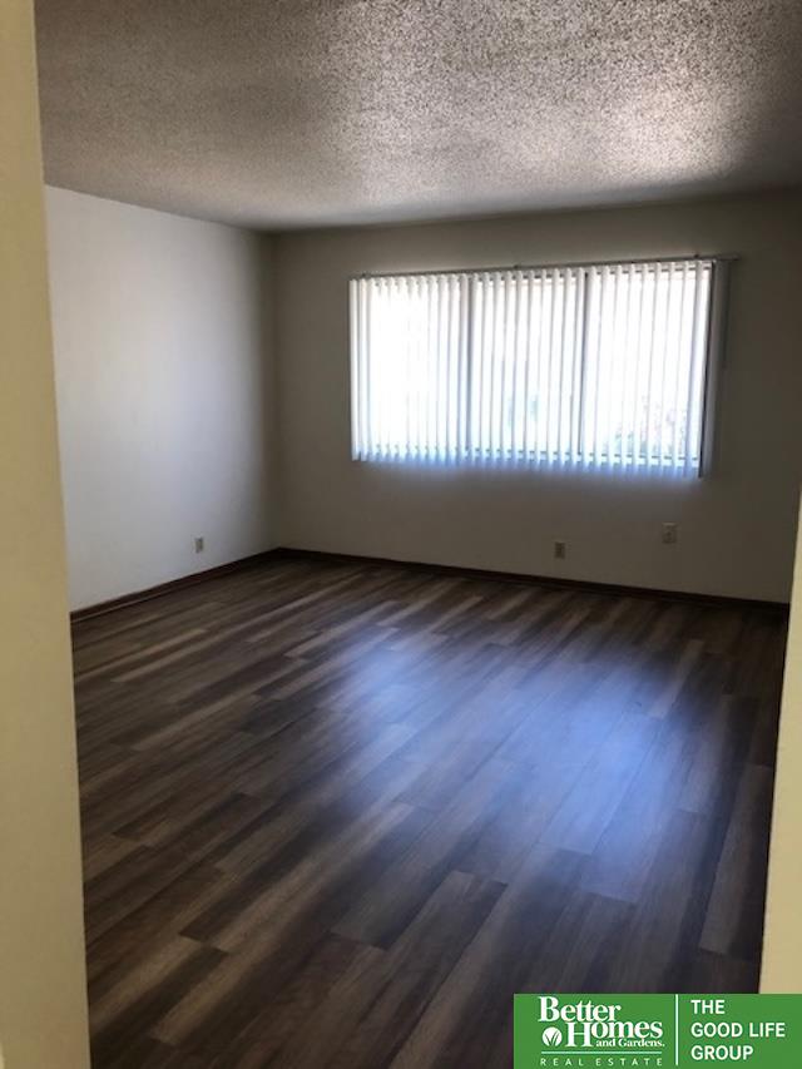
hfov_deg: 49.8
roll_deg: +0.4
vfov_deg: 63.4
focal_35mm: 28
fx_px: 865
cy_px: 534
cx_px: 401
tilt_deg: -9.8
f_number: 1.8
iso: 40
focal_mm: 3.99
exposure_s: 1/30
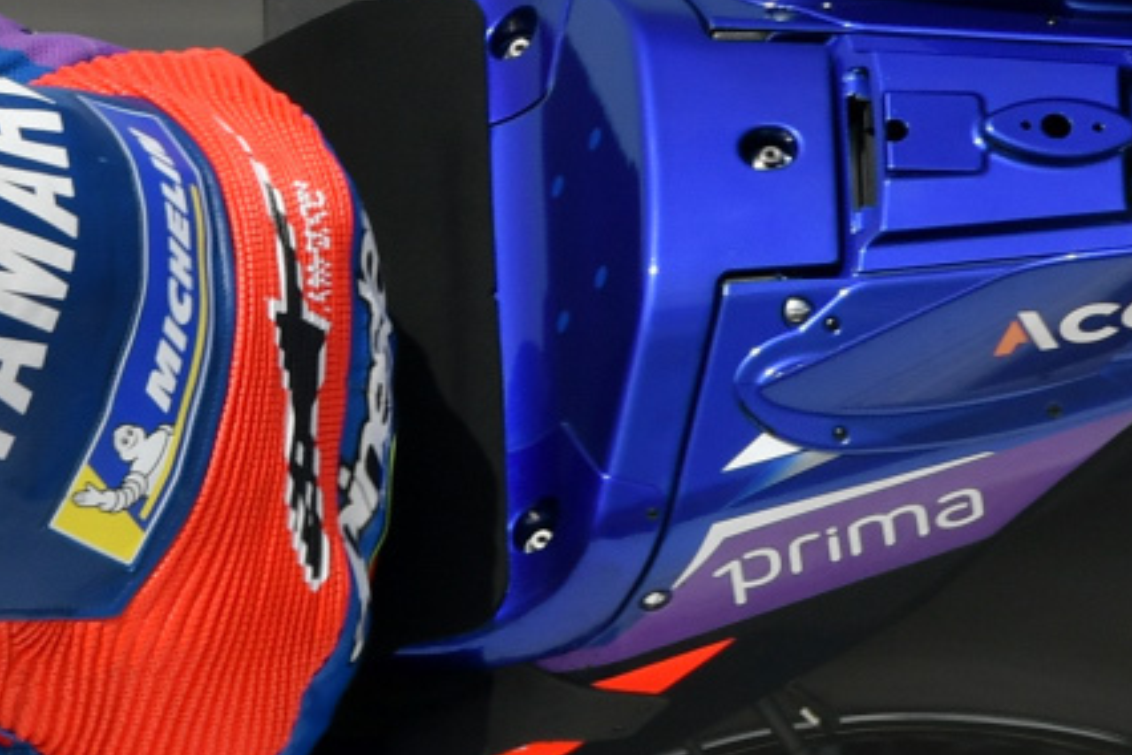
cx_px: -473
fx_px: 66500
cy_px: -246
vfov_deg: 0.7
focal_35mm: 2115
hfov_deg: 1.0
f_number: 8
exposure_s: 1/1000
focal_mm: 300
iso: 160
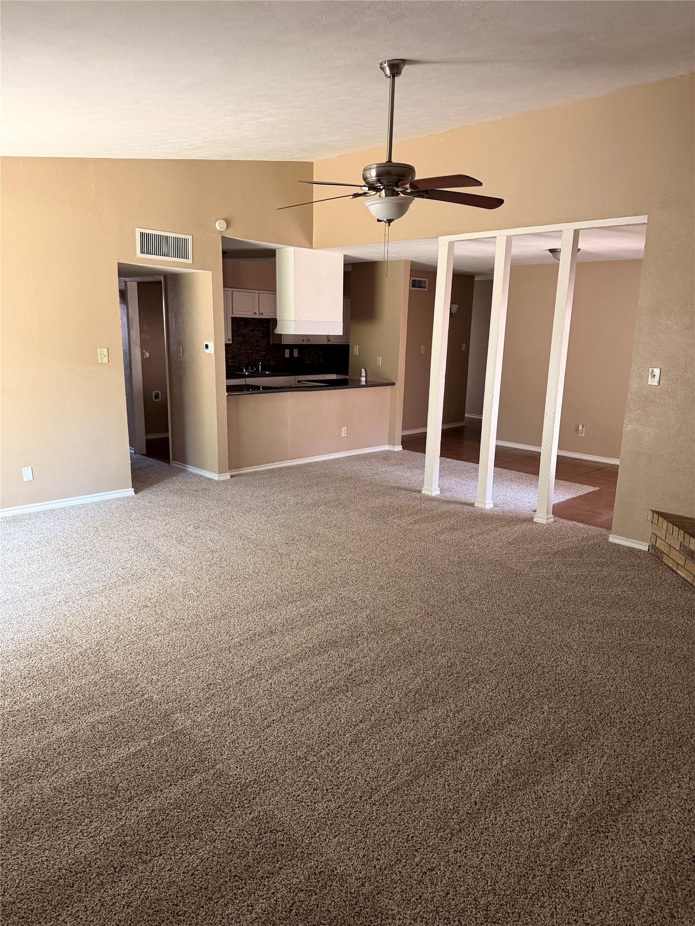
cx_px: 348
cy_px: 463
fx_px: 642
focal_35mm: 24
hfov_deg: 56.8
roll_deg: -1.8
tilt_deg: -9.6
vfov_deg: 71.6
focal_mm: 6.76
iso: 250
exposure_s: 1/60
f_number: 1.78
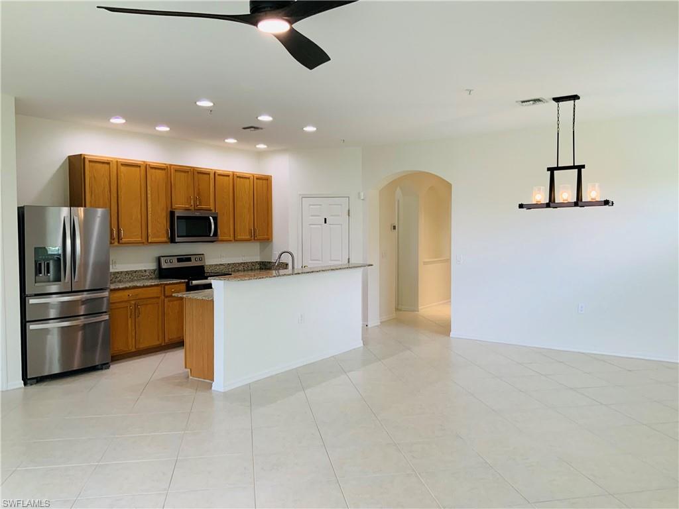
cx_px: 340
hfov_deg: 61.7
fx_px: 569
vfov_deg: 48.2
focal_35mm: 29
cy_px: 254
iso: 64
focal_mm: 3
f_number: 1.8
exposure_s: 1/120
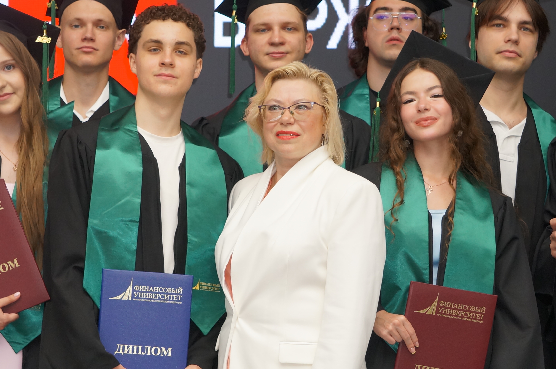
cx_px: 250
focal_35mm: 143
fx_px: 2204
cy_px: 209
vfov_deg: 9.6
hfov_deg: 14.4
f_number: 4.5
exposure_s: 1/160
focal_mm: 55
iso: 500
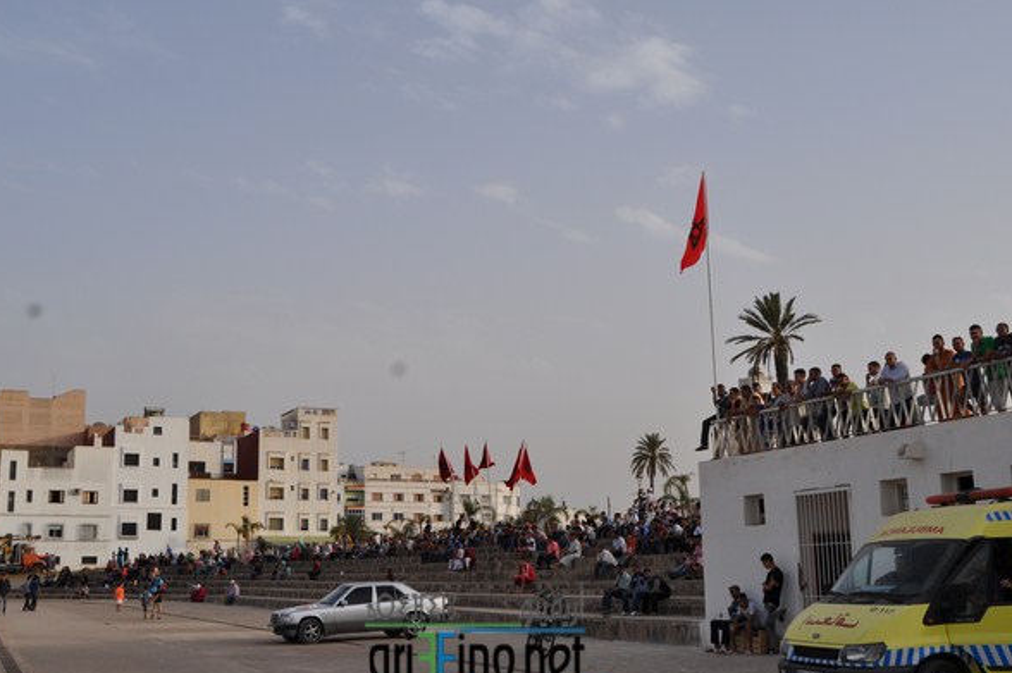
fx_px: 1054
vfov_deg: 35.4
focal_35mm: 38
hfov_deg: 51.2
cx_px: 475
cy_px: 362
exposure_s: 1/320
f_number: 9
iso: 200
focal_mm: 23
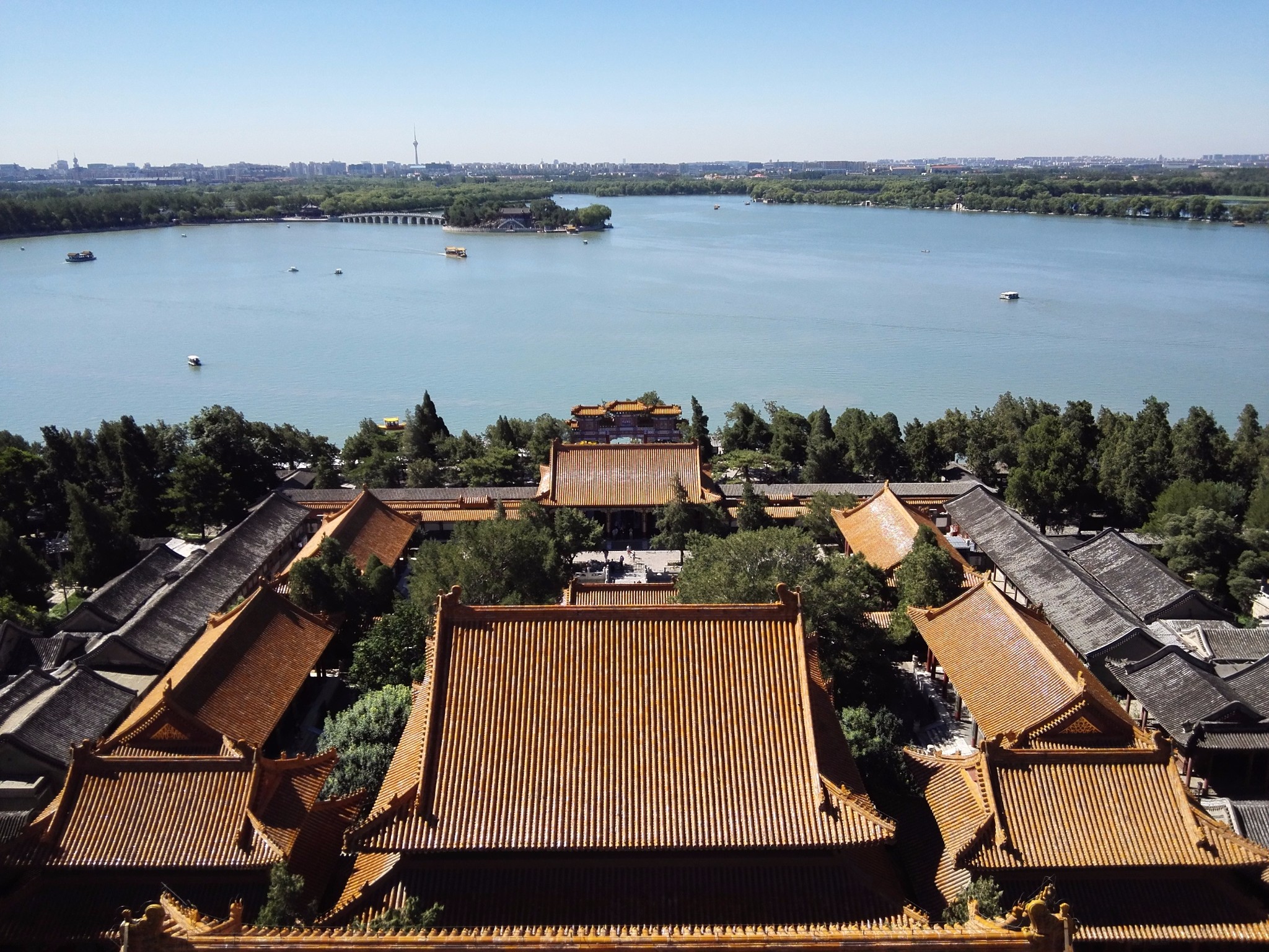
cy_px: 476
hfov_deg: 61.7
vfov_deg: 48.2
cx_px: 634
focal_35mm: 29
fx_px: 1063
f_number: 2
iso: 100
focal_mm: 3.8
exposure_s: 1/1965
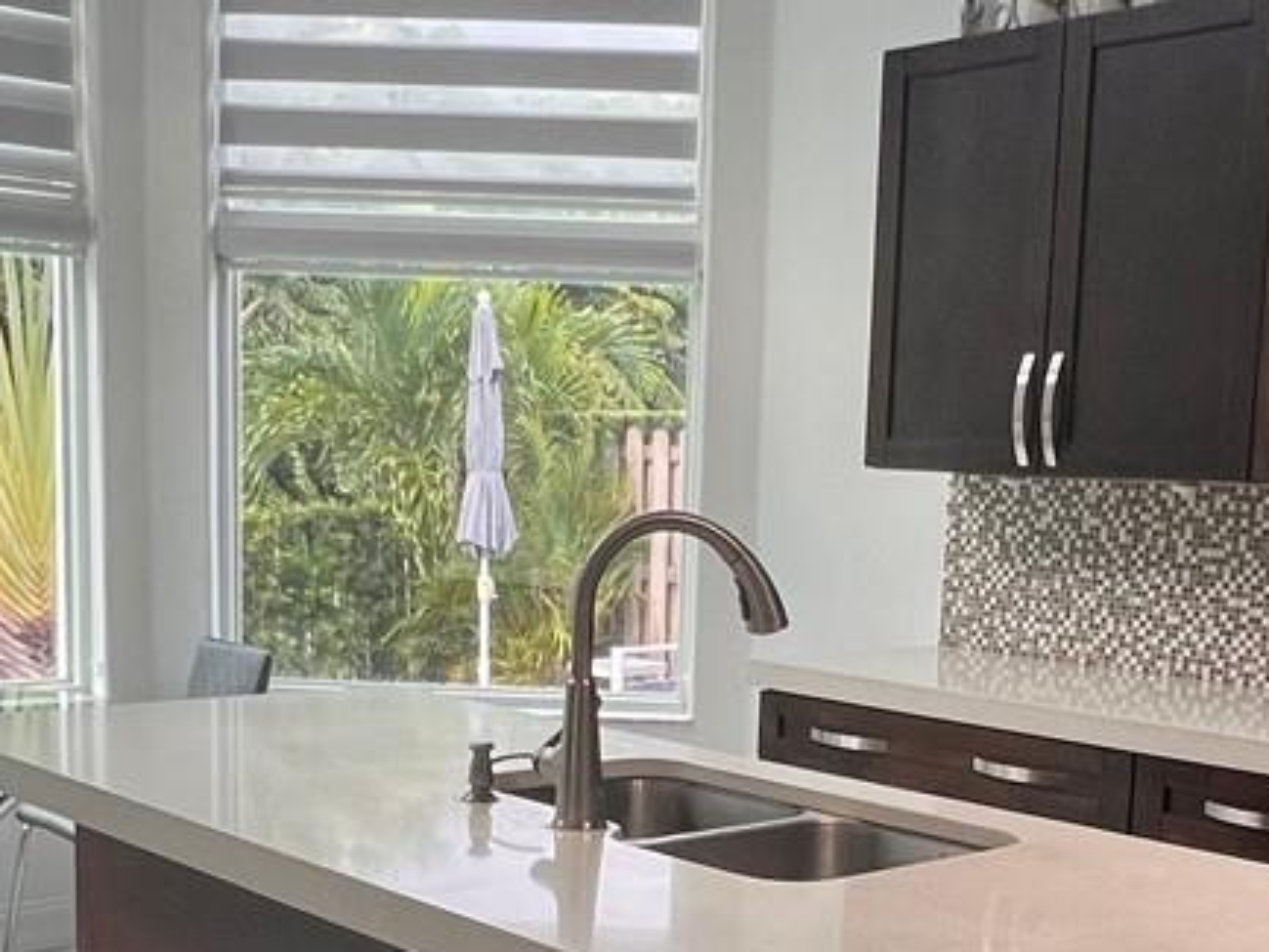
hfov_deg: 39.6
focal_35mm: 48
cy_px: 750
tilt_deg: -9.6
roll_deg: -2.0
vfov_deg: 29.6
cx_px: 680
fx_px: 1760
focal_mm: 1.57
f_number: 1.8
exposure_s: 1/120
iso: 125
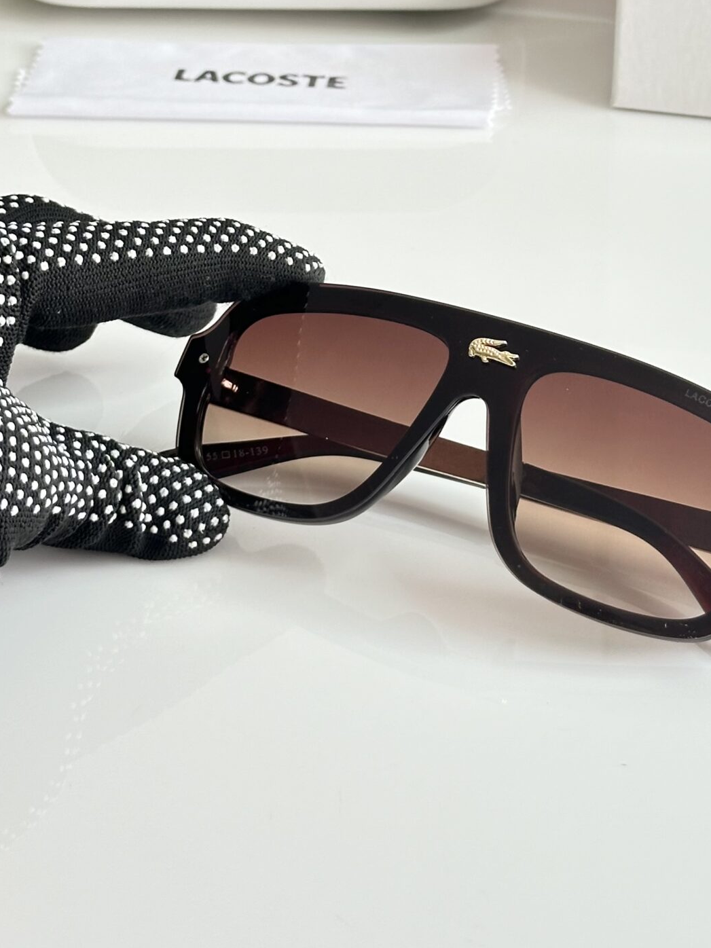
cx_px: 471
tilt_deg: -25.6
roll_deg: -1.6
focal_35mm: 88
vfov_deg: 22.0
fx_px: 2410
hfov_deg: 16.7
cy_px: 199
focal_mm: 6.86
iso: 125
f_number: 1.78
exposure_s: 1/60
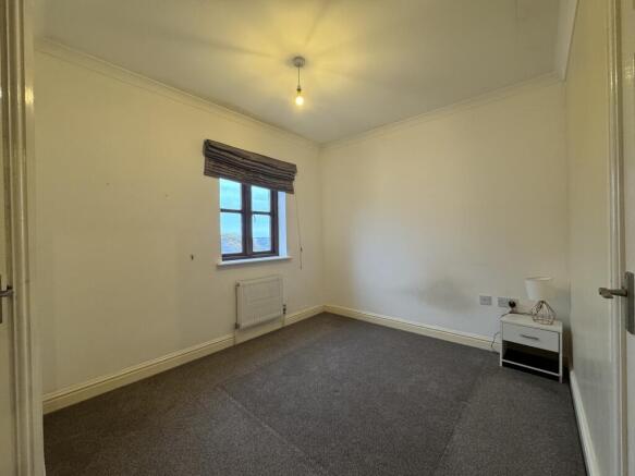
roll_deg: +1.4
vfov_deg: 85.7
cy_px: 238
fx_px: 257
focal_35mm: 14
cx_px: 318
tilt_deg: -0.5
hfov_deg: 102.1
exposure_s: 1/50
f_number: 2.2
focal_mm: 2.22
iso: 250
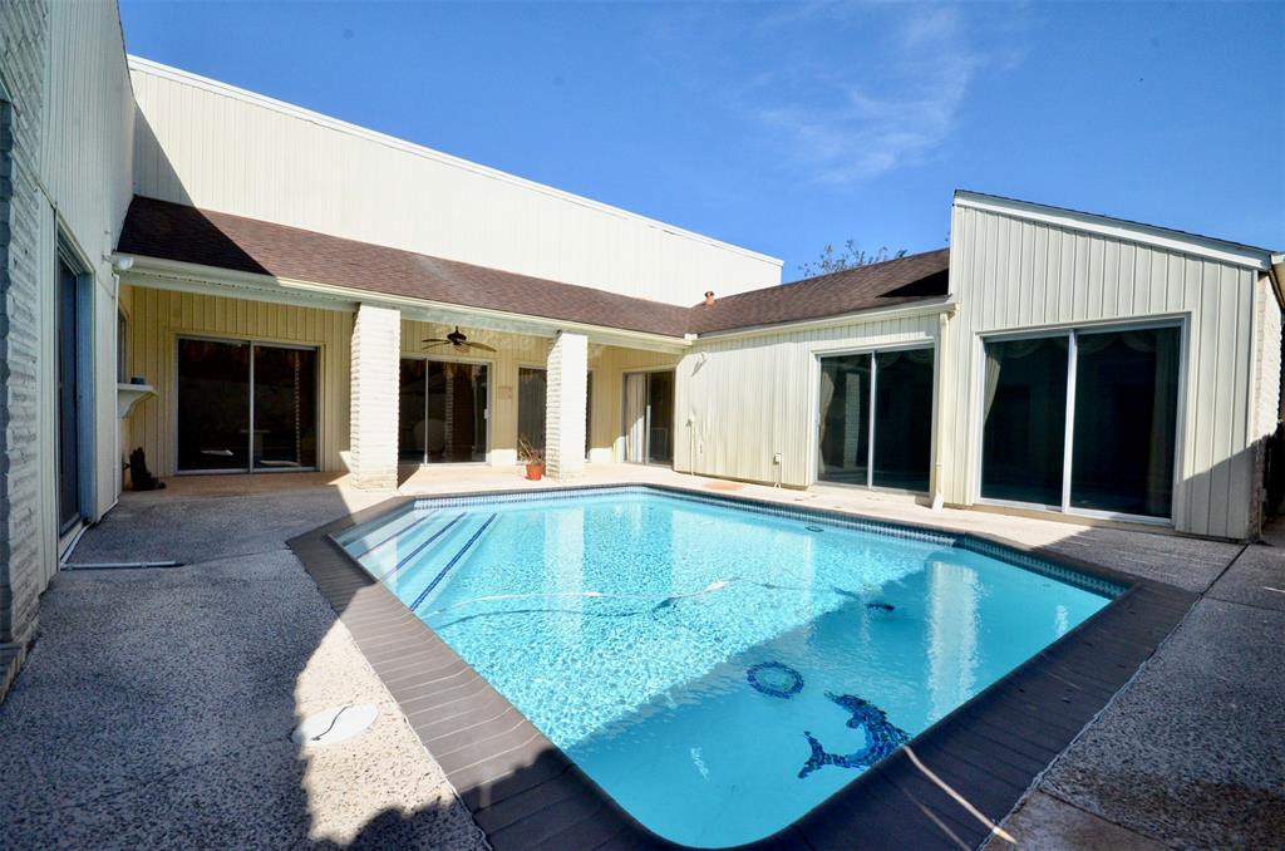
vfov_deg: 71.8
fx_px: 588
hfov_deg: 95.1
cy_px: 426
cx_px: 642
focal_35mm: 16
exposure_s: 1/1000
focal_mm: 11
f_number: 16
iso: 1250
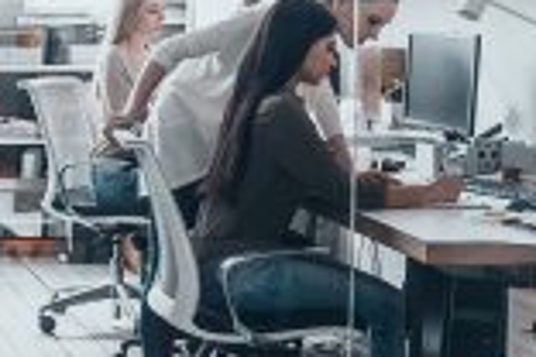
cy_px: 58
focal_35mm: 106
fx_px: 1578
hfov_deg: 17.7
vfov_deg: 12.8
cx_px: -213
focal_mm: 27
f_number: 2.8
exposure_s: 1/80
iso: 800
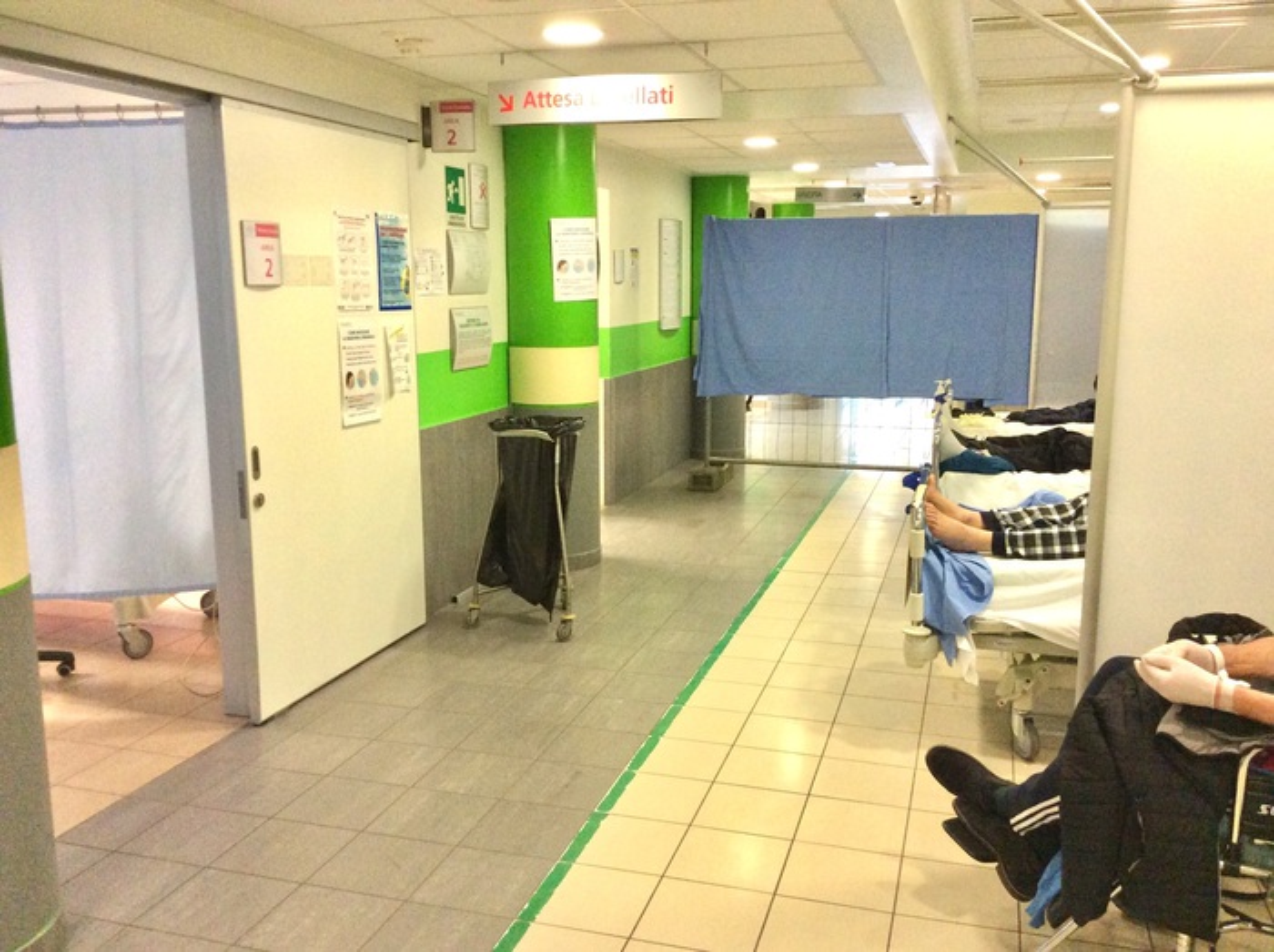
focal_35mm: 32
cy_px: 476
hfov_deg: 56.9
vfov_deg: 44.1
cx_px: 637
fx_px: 1176
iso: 250
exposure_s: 1/25
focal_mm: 3.3
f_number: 2.4
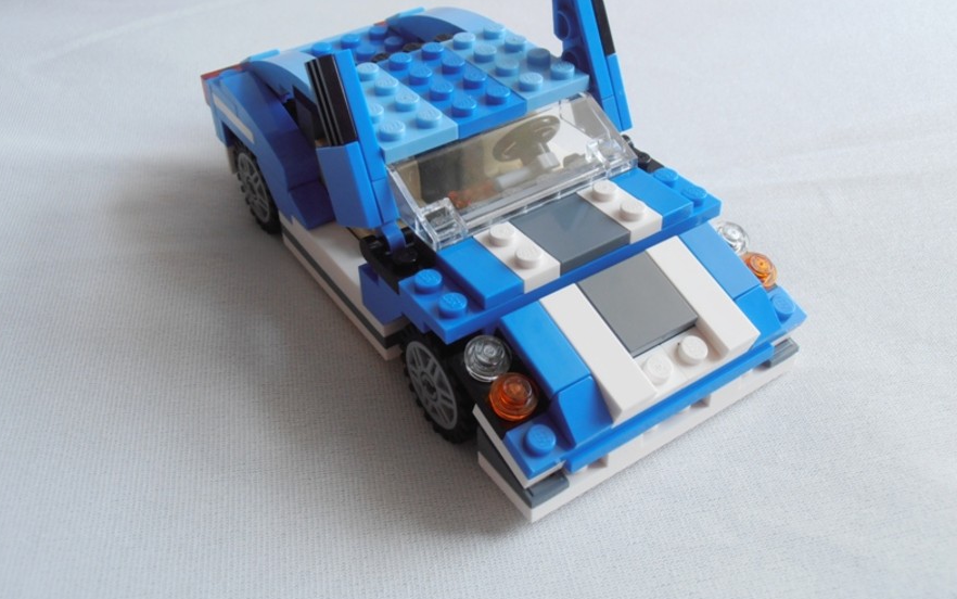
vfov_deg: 32.0
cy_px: 261
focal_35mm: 40
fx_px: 1044
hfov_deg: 49.3
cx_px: 473
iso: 80
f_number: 3.9
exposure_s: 1/80
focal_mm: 6.61
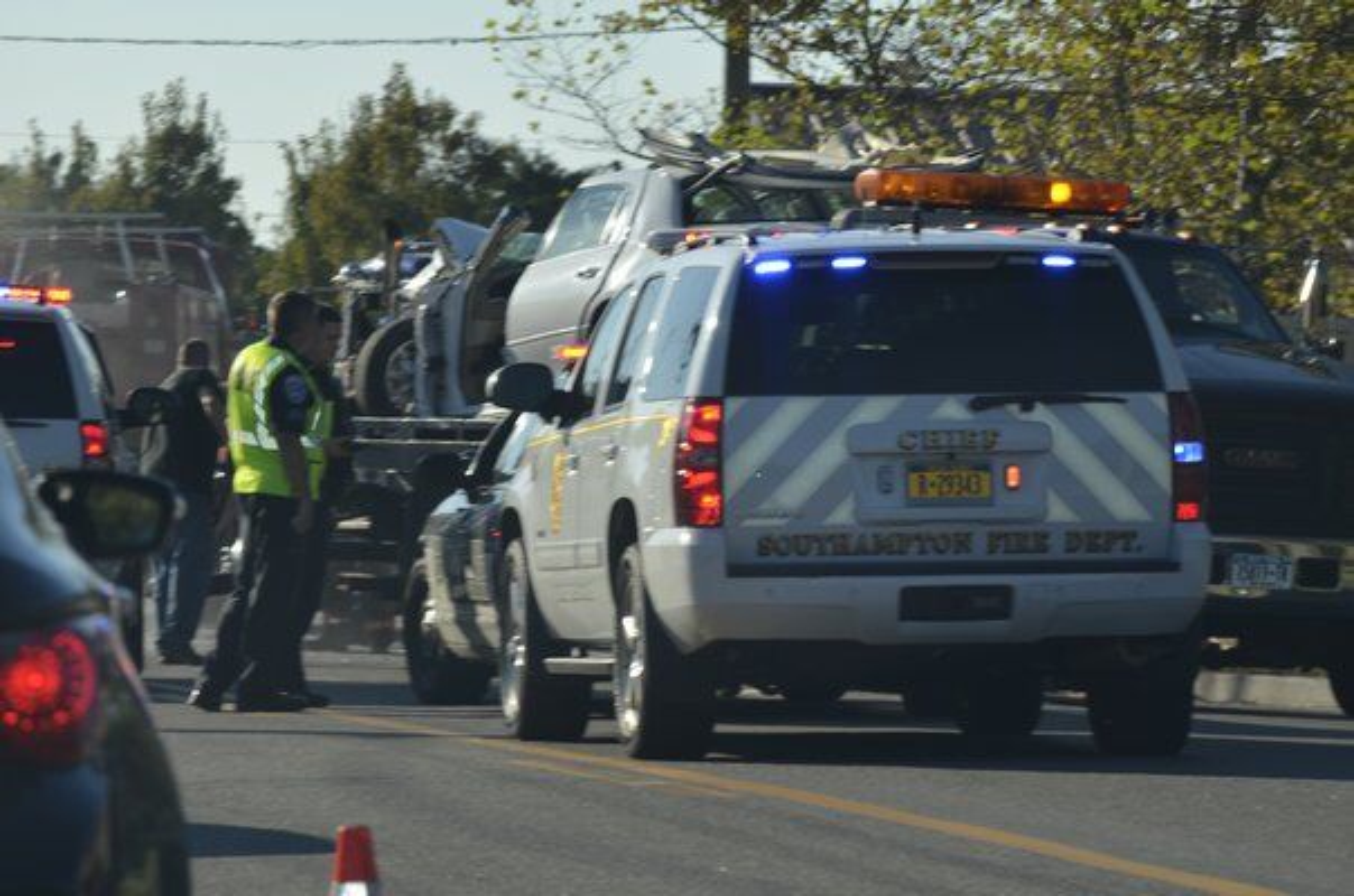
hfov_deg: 13.7
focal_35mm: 150
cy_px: 448
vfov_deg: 9.1
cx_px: 677
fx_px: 5630
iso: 100
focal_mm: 100
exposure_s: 1/200
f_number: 8
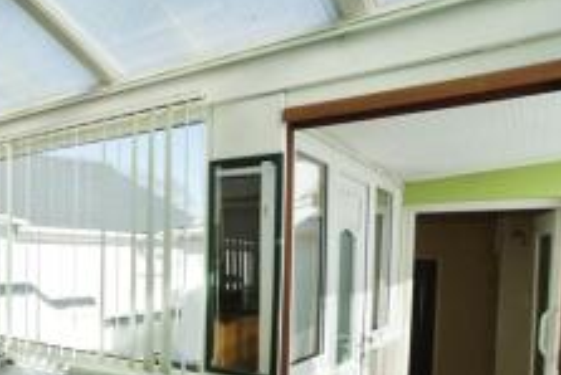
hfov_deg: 48.2
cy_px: 306
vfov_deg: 39.4
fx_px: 499
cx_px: -3
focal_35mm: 32
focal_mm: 10
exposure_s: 1/250
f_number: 7.1
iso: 100
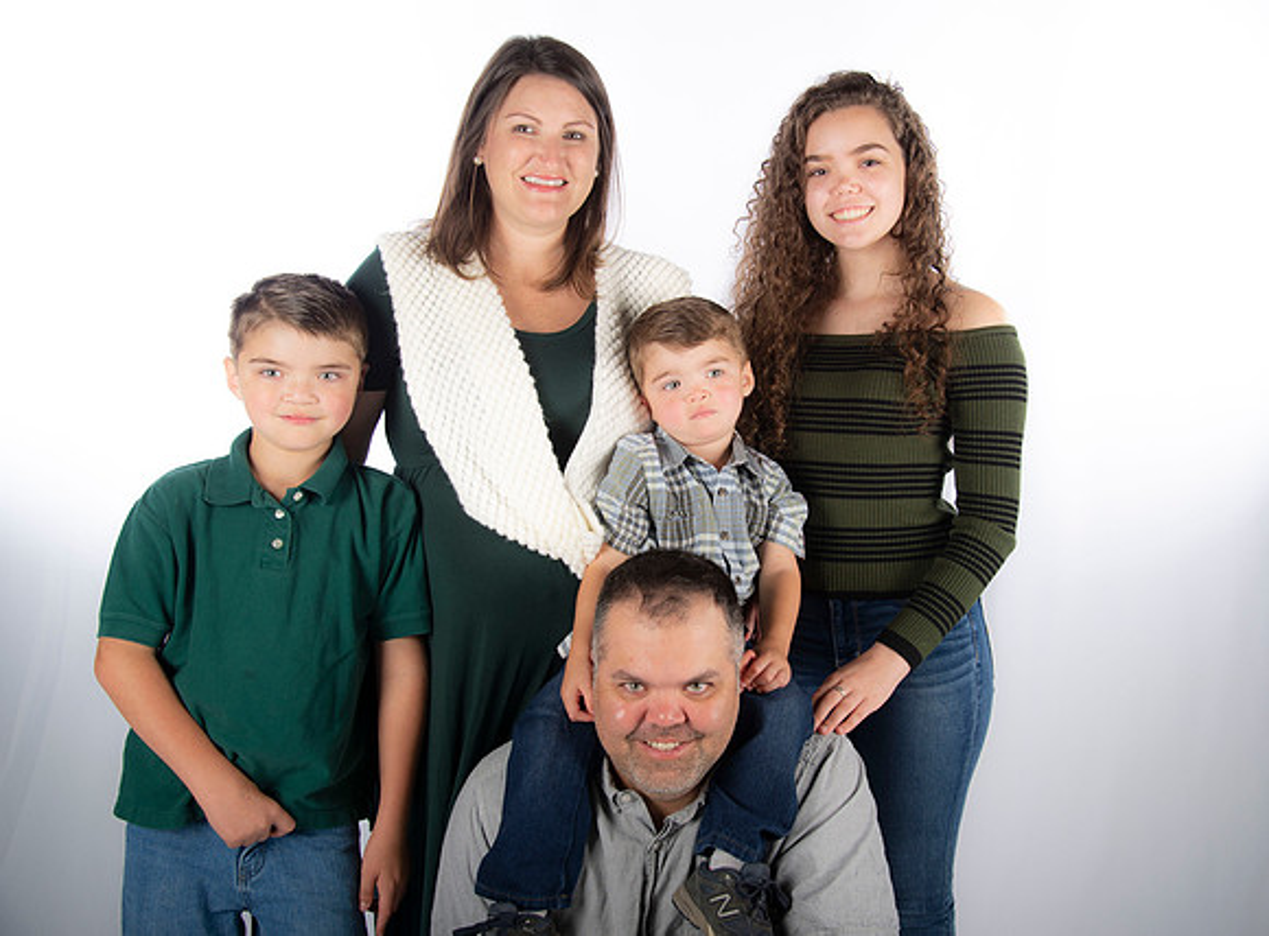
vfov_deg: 34.8
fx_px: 1495
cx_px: 702
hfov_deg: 45.9
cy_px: 465
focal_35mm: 41
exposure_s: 1/200
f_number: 5.6
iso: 100
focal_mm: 38
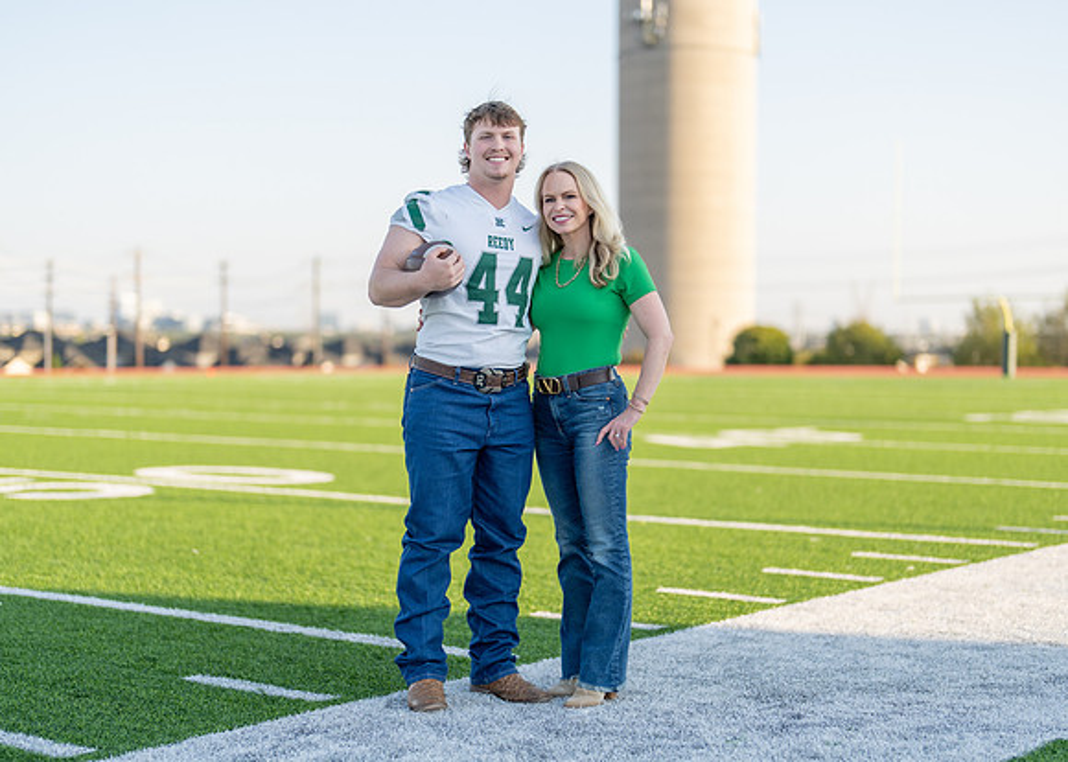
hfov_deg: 31.9
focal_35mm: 62
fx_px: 1870
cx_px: 543
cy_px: 414
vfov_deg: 23.0
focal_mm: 50
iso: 100
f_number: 1.2
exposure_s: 1/2000
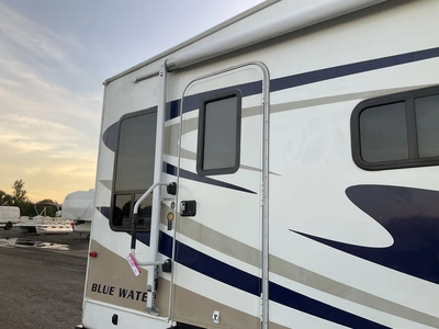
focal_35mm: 29
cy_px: 164
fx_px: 368
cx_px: 220
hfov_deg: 61.7
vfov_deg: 48.2
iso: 20
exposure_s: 1/149
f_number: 1.8
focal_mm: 3
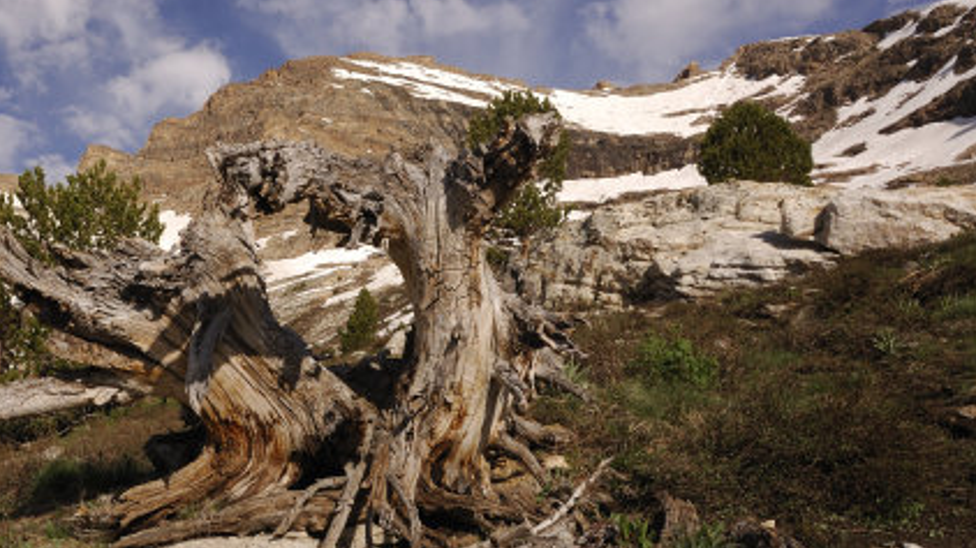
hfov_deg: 48.3
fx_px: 1061
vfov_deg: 29.0
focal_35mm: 41
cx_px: 301
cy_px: 249
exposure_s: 1/100
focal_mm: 18
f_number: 11
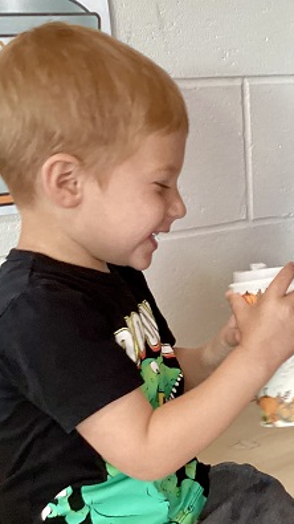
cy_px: 328
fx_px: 790
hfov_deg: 20.4
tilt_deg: -19.7
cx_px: 294
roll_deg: -0.3
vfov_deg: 36.4
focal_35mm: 57
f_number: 2.4
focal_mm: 3.3
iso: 320
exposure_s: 1/40
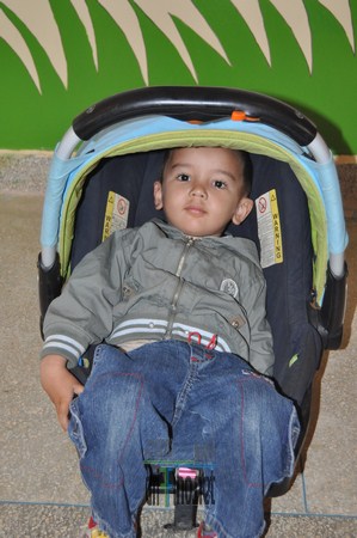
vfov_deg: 35.1
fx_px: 850
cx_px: 178
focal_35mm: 57
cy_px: 269
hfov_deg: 23.7
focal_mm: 38
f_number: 4.8
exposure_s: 1/60
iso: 800
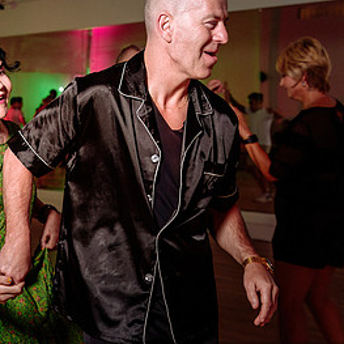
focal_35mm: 67
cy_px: 147
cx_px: 26
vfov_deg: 25.7
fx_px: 753
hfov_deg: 24.9
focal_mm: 29
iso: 800
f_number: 3.5
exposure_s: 1/125
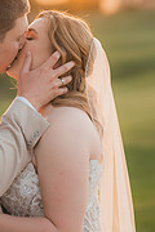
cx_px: 36
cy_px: 112
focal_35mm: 125
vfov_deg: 16.4
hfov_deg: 10.9
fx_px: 807
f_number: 1.2
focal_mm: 50
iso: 125
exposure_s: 1/320
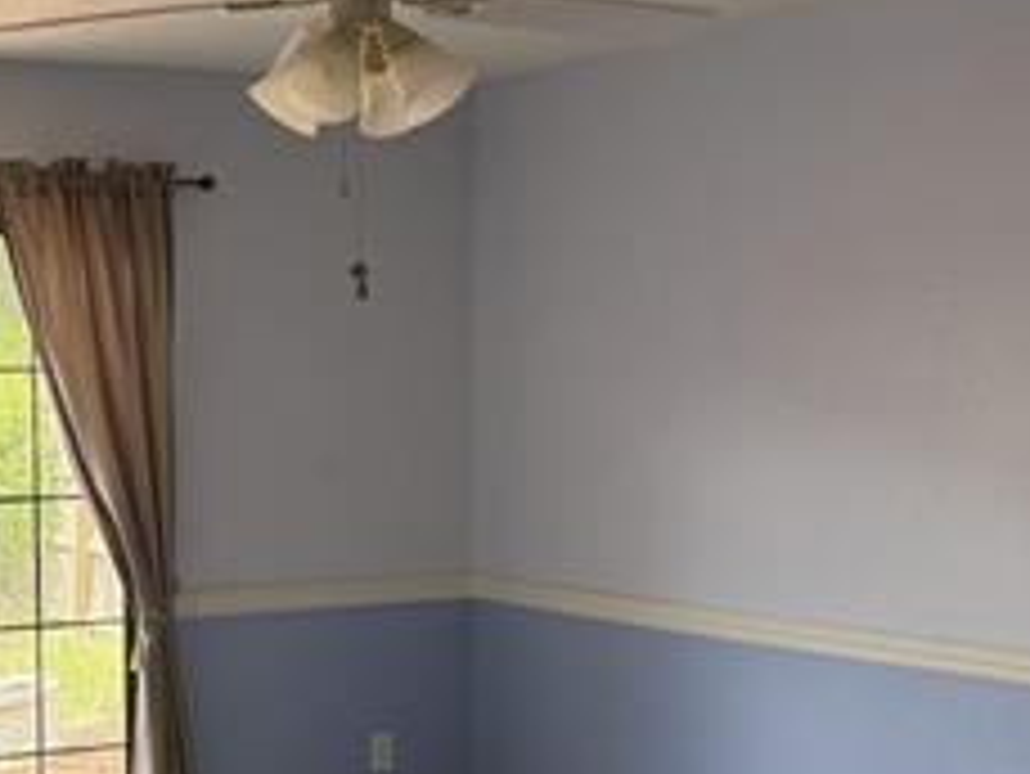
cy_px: 522
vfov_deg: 21.9
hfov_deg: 27.8
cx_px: 94
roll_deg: +1.4
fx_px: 1995
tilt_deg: -5.7
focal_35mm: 67
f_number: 1.78
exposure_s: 1/206
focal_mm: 6.76
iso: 125
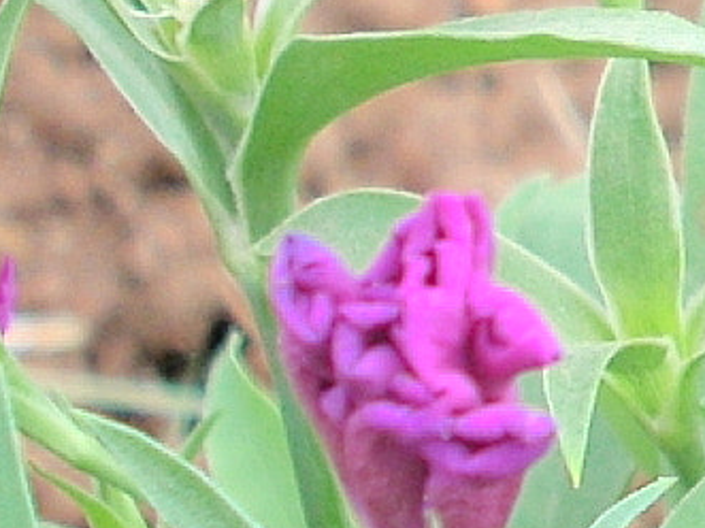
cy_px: -43
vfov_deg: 6.5
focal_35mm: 229
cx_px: 1580
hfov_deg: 8.1
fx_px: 4662
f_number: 2.8
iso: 64
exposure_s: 1/136
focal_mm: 6.2
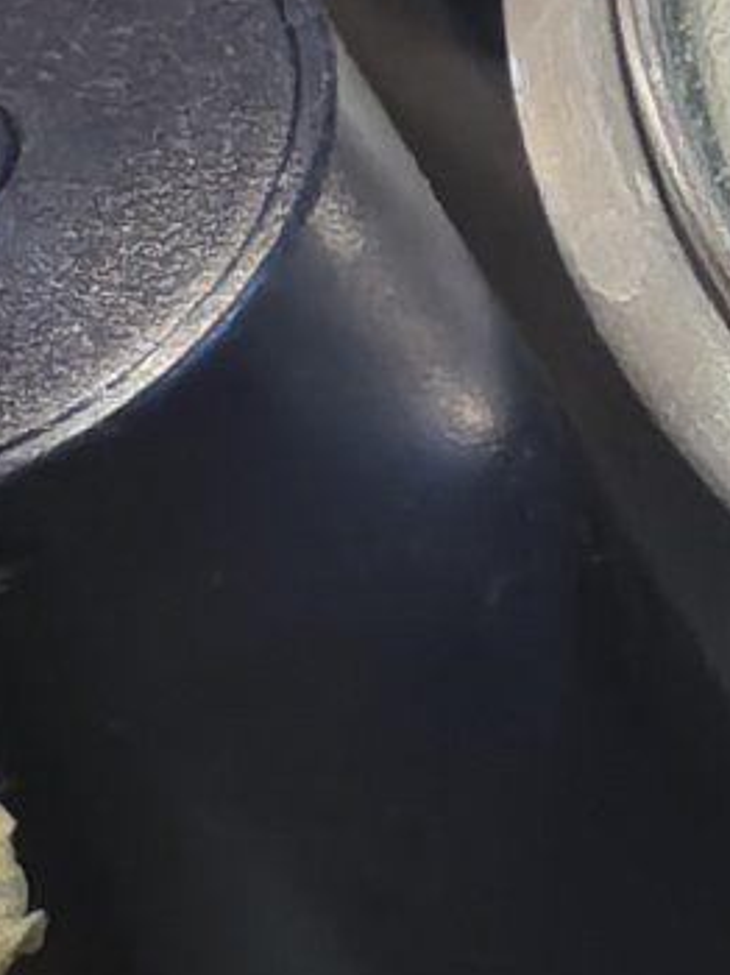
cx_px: 1987
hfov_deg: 4.5
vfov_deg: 5.9
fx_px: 9009
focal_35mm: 320
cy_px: -1575
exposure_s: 1/100
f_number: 2
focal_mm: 5.75
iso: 80
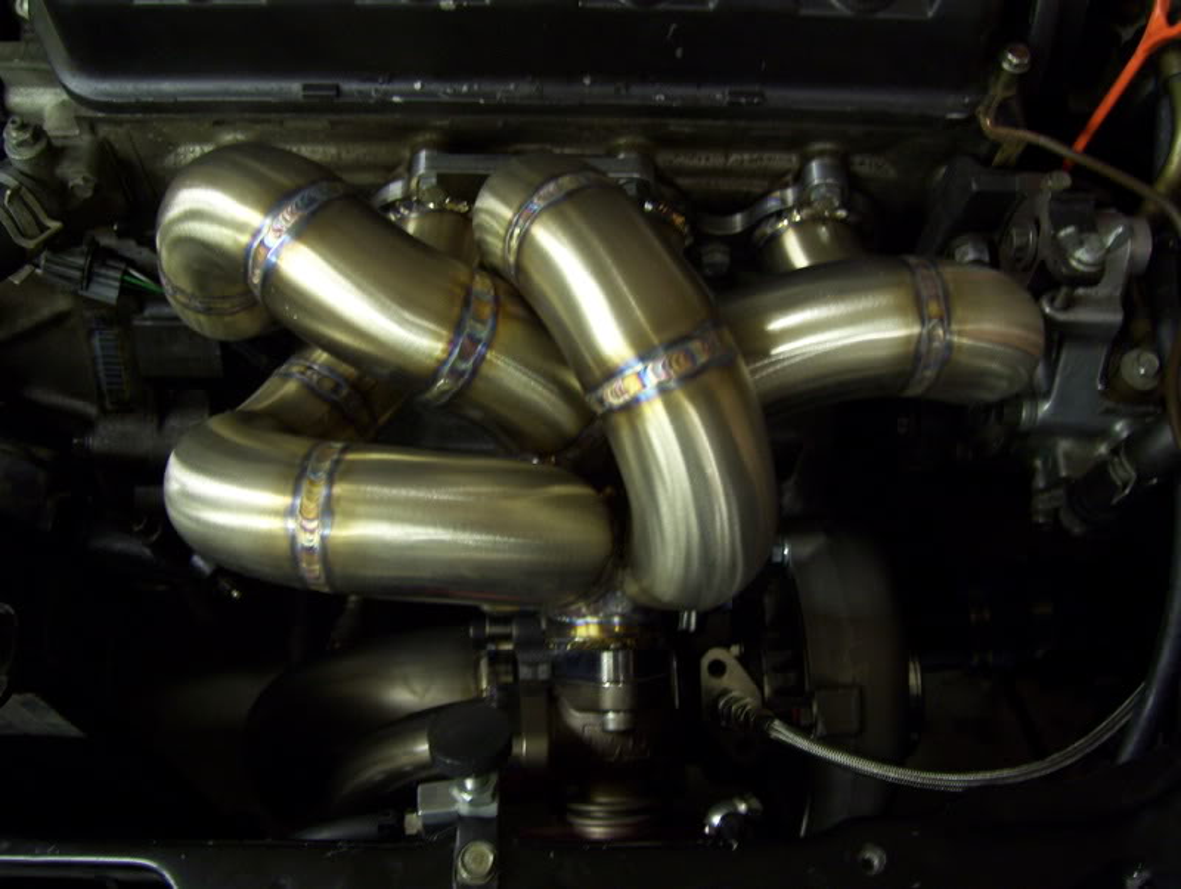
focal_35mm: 36
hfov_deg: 51.3
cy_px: 444
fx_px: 1230
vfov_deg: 39.7
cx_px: 590
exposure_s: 1/8
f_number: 2.7
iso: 160
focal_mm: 6
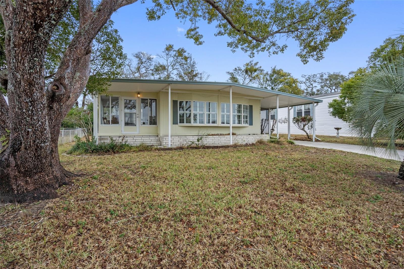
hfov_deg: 93.3
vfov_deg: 70.4
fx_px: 191
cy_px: 134
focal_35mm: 17
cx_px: 202
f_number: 8
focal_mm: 17
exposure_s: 1/125
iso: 400
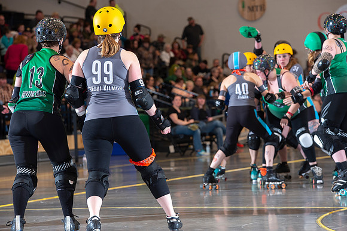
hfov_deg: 13.7
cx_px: 174
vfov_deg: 9.2
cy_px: 116
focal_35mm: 150
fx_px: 1446
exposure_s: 1/160
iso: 640
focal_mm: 150
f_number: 5.6
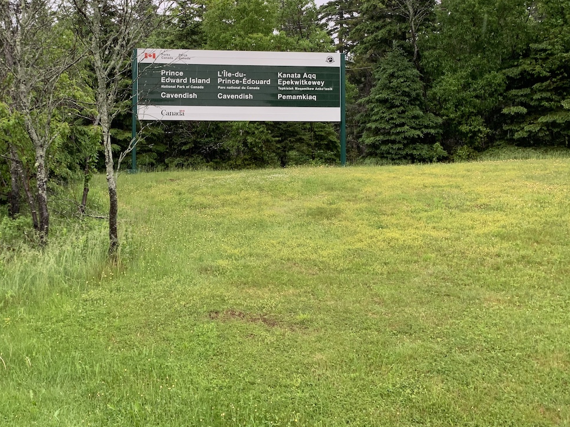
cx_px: 188
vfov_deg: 35.6
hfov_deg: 46.1
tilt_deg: +1.1
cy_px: 145
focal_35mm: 40
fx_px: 659
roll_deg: +0.8
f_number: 1.8
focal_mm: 4.25
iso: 32
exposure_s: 1/121
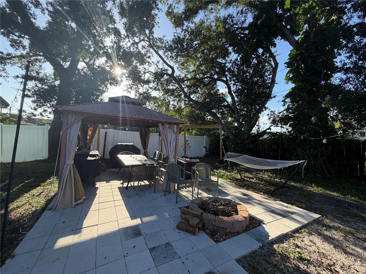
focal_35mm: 14
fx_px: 148
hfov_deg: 102.1
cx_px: 183
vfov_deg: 85.7
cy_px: 137
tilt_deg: +1.0
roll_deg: -2.8
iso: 50
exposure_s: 1/502
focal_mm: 2.22
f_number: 2.2
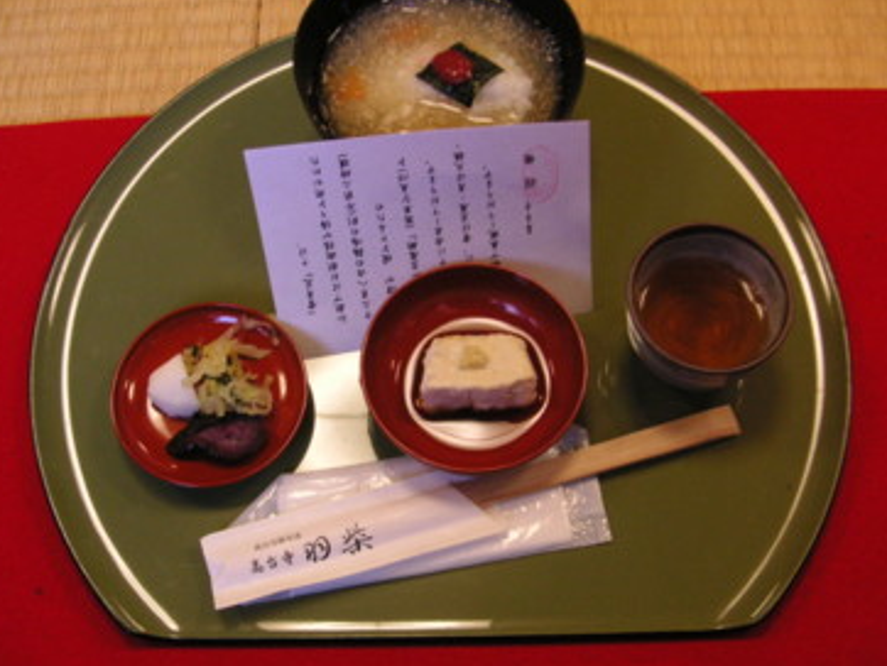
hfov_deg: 41.2
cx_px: 436
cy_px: 362
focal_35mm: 46
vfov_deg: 31.5
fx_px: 1179
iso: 100
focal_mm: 6.1
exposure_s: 1/45
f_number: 2.8
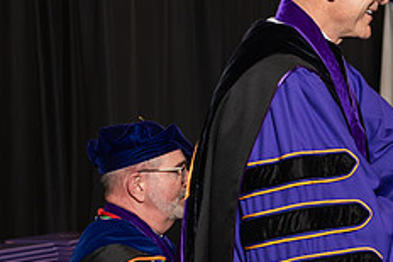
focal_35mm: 165
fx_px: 1802
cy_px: 111
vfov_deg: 8.3
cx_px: 457
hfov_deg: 12.2
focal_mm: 66
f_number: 5
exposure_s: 1/125
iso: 800
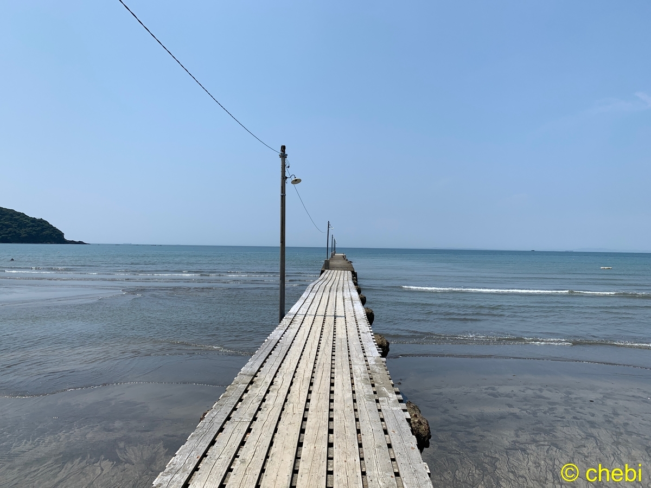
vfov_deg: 53.1
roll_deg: -1.5
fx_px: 489
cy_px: 244
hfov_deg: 67.3
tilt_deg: +0.4
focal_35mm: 26
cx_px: 326
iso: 25
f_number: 1.8
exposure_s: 1/4464
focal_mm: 4.25
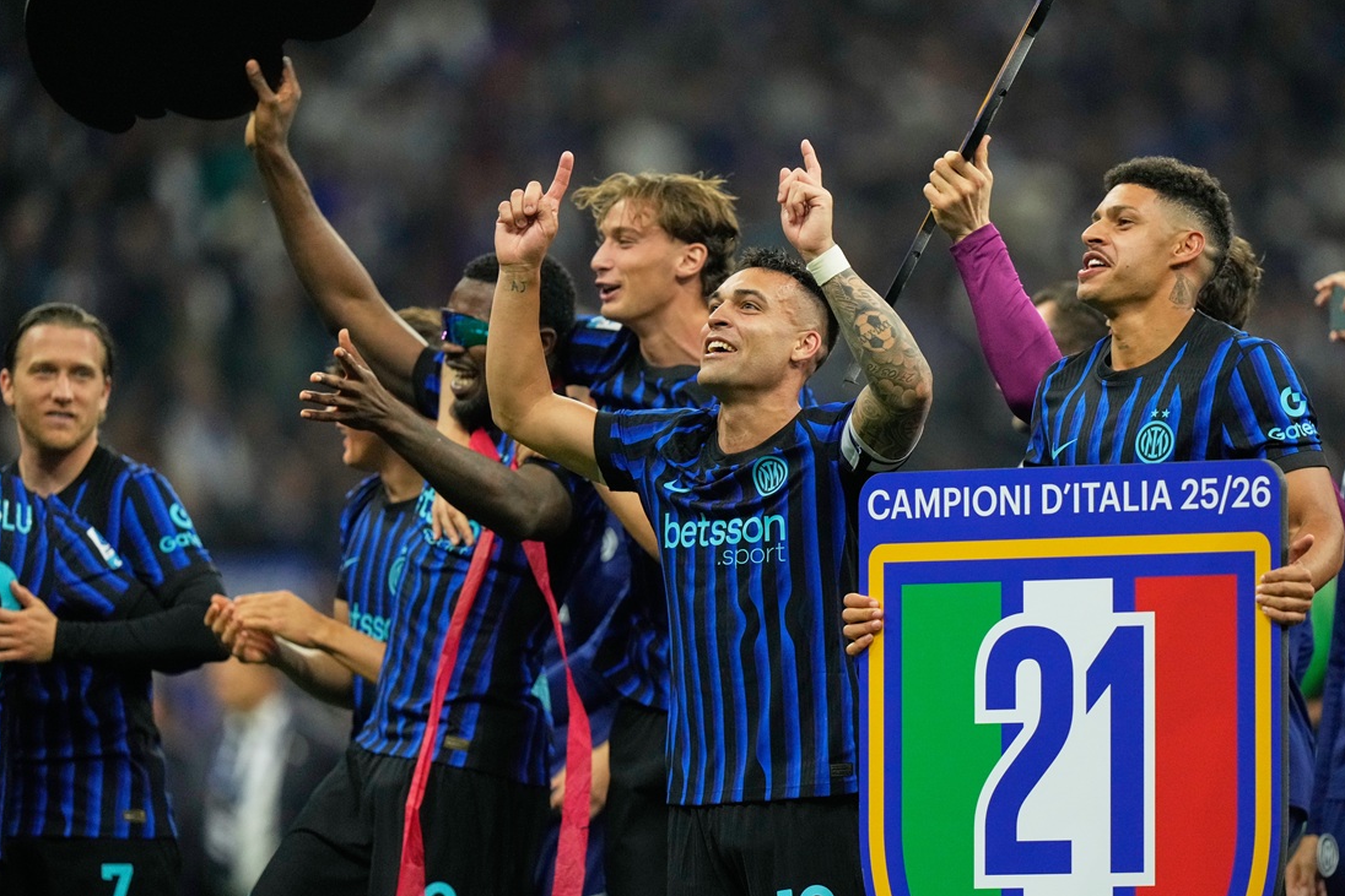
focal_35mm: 467
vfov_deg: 2.9
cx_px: 773
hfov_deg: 4.4
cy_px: 496
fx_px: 17449
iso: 4000
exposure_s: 1/2500
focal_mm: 400
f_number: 3.2
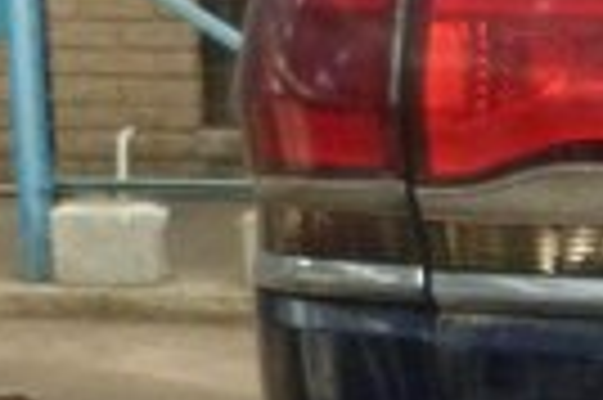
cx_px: 1485
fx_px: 2593
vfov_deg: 8.8
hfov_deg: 11.0
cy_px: 364
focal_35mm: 155
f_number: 2.8
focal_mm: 4.5
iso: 400
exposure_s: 1/30
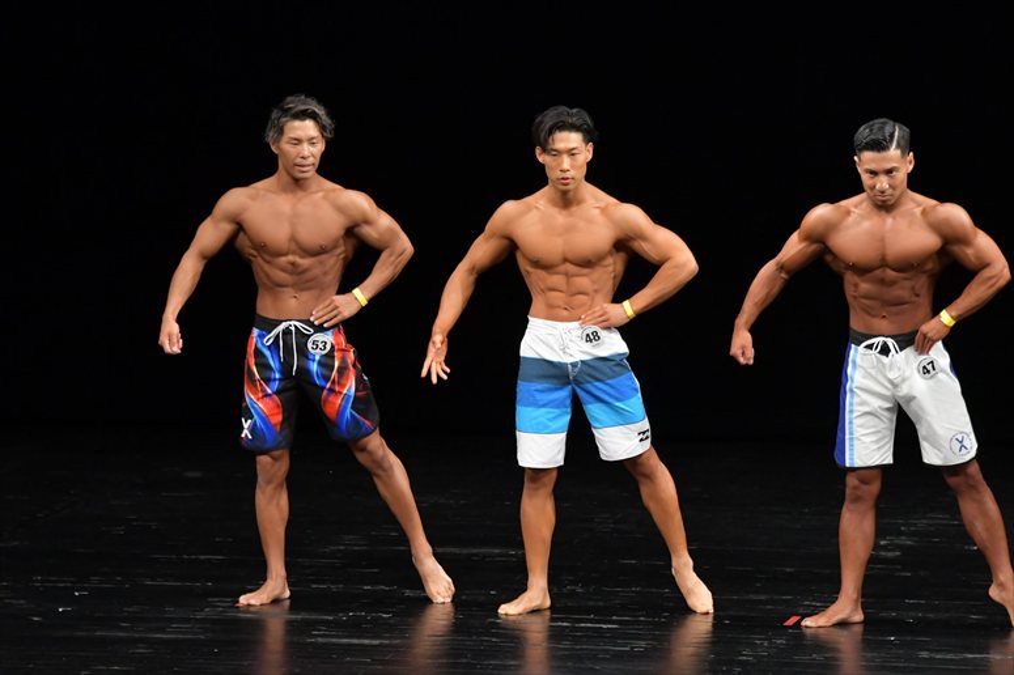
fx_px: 7601
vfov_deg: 5.1
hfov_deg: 7.6
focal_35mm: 270
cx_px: 507
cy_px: 338
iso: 3200
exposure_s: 1/400
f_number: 5.6
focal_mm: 180
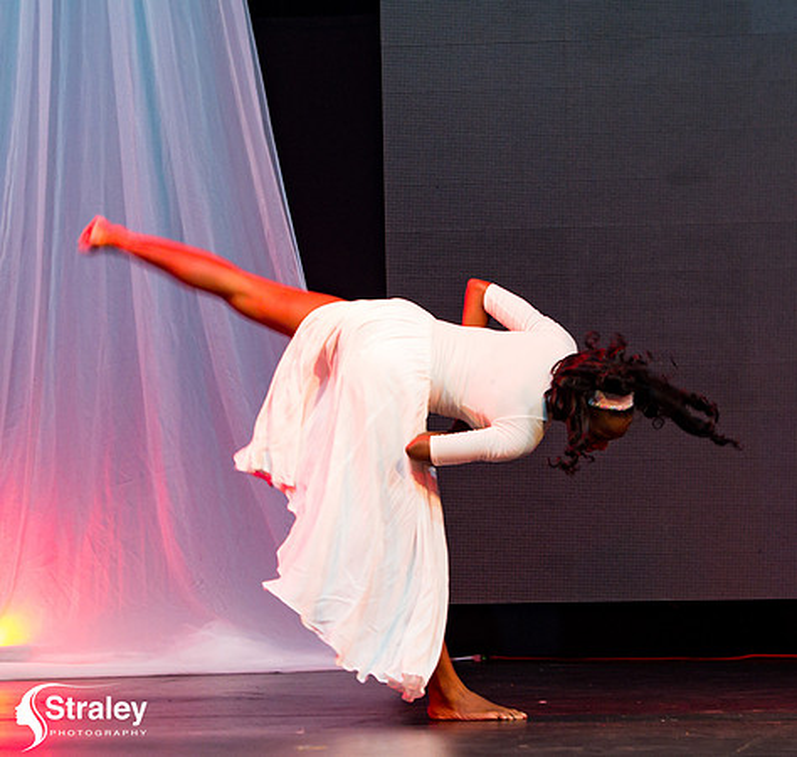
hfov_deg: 9.8
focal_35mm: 182
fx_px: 4623
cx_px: 542
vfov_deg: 9.4
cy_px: 366
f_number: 5
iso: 3200
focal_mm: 105
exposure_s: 1/160
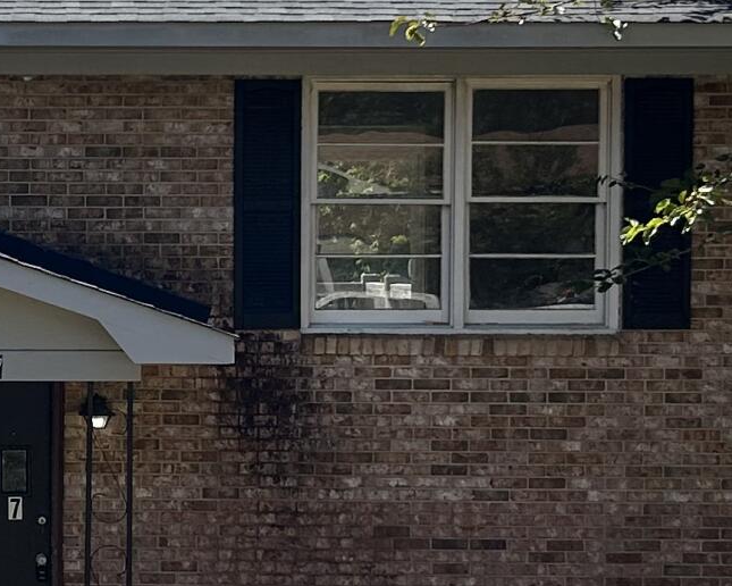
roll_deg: +0.1
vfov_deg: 13.1
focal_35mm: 118
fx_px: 2556
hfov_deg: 16.0
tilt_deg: -0.5
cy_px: 294
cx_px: 3
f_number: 1.5
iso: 50
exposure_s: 1/3356
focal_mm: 5.7
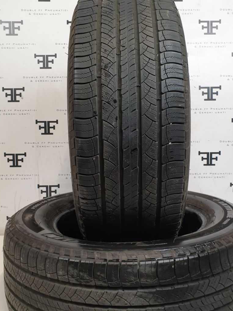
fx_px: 296
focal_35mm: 33
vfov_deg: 55.3
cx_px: 129
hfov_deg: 42.9
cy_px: 149
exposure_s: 1/50
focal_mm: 4.3
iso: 125
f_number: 2.4
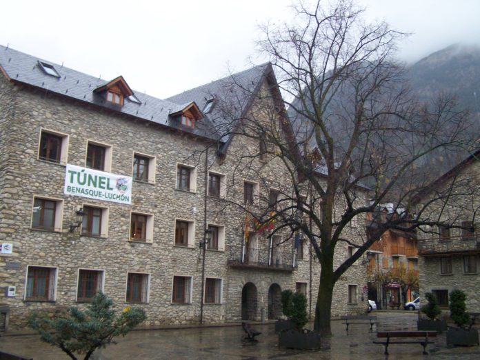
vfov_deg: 37.7
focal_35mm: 38
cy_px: 180
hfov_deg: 49.0
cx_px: 240
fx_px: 527
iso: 160
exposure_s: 1/160
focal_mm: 6.3
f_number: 2.8
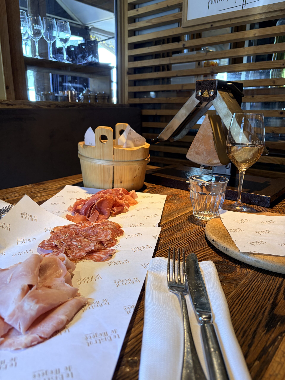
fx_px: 285
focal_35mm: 26
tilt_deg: -15.1
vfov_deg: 67.3
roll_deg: -0.6
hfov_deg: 53.1
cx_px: 142
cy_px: 190
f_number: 1.6
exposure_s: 1/100
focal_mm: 5.96
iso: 125
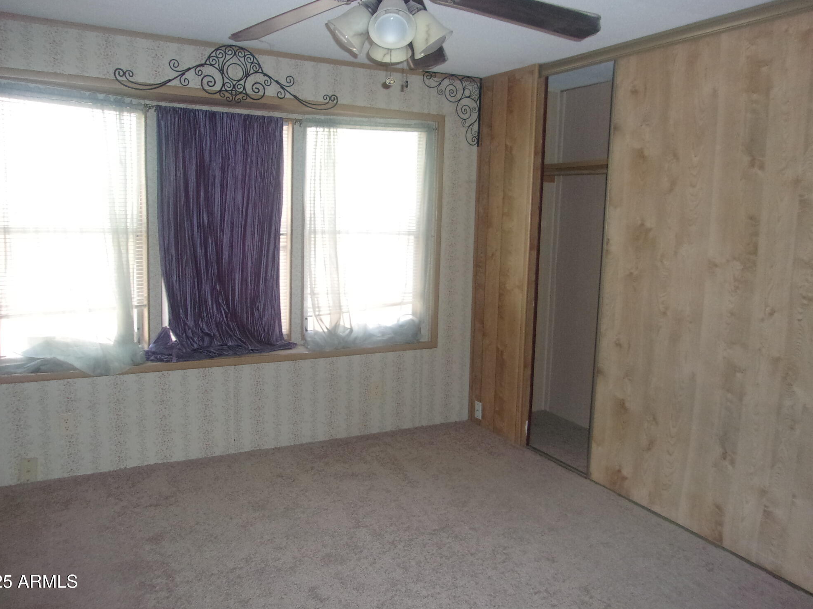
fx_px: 658
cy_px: 294
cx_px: 392
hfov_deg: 63.4
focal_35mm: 28
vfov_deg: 49.7
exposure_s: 1/34
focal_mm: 4.9
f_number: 3
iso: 250
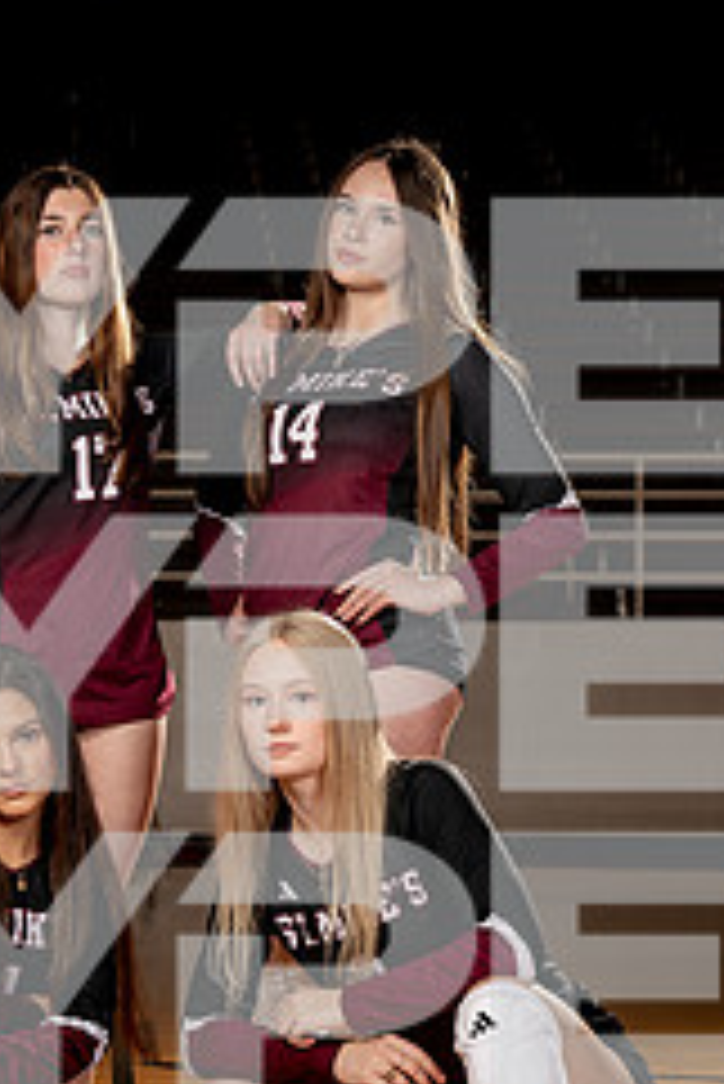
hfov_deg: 14.0
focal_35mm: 97
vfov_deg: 21.0
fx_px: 2922
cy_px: 657
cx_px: 135
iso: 100
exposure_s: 1/250
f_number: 5.6
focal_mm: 52
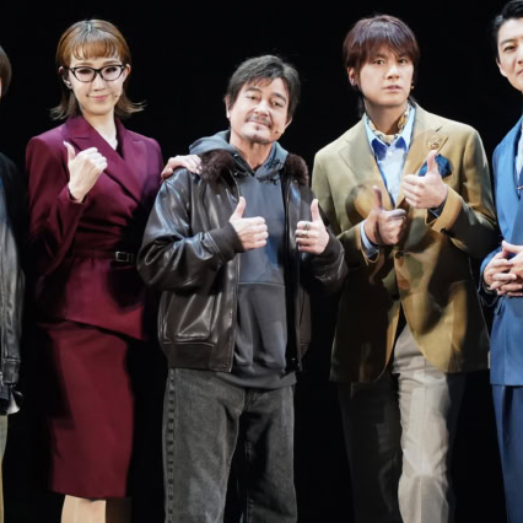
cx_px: 242
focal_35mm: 259
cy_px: 263
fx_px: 4427
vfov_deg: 6.8
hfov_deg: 6.8
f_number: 8
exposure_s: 1/200
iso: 3200
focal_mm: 113
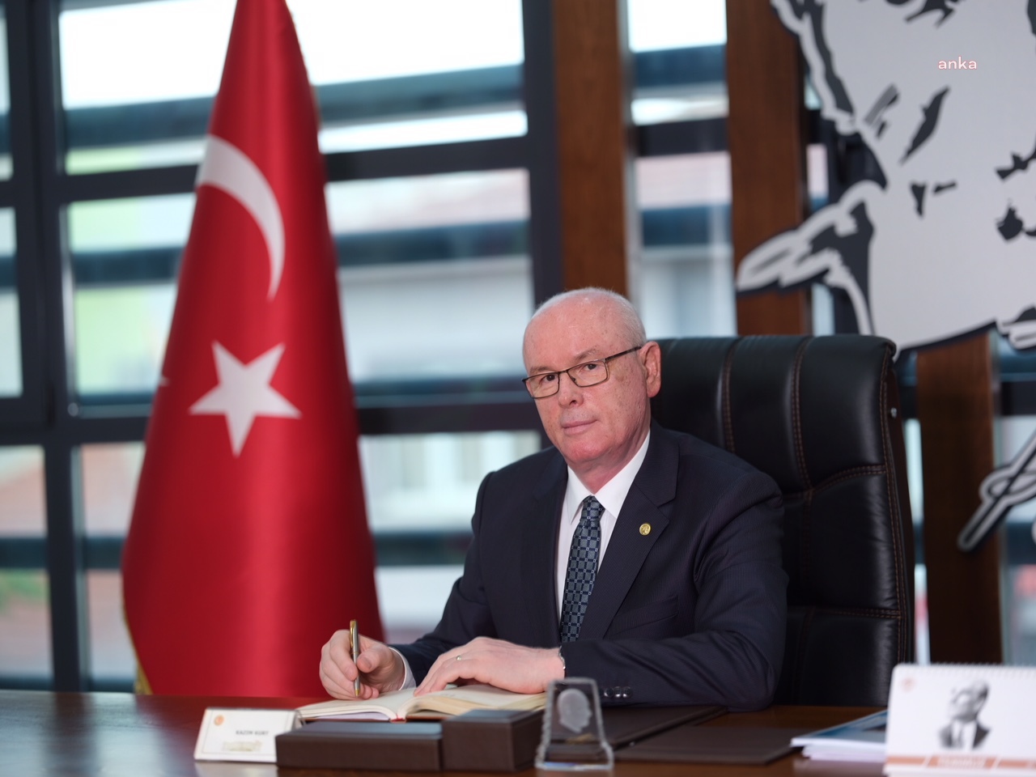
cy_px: 388
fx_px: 2604
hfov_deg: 22.5
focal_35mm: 87
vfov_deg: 17.0
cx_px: 518
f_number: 2
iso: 200
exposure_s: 1/80
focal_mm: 110
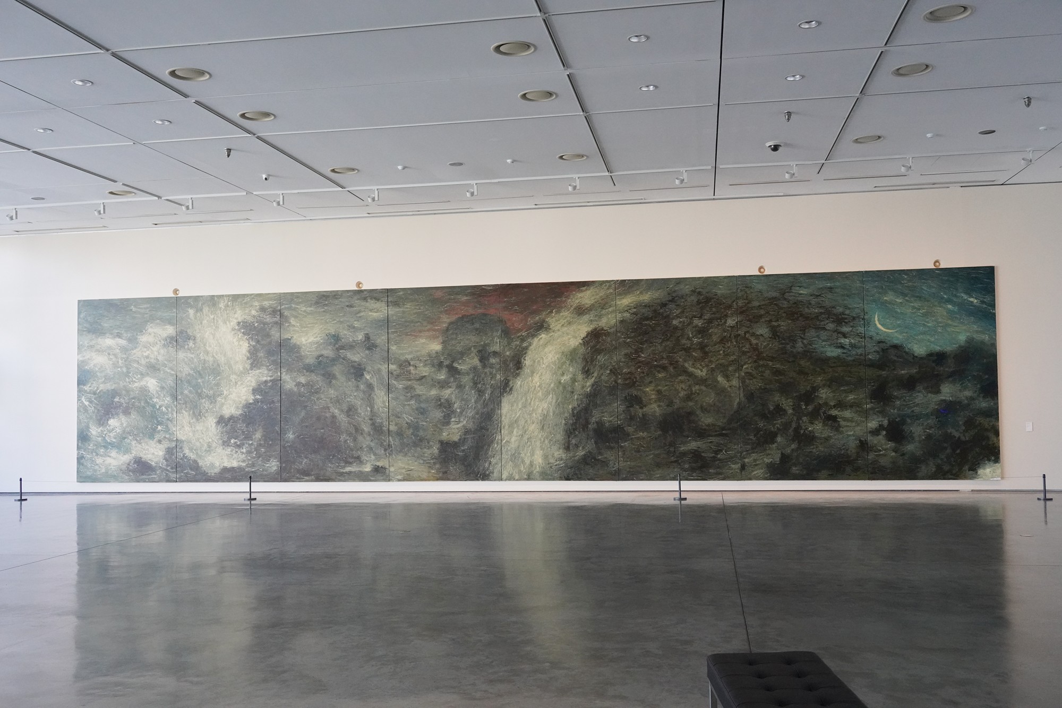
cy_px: 354
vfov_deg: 38.9
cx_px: 531
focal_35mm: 34
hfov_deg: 55.8
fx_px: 1003
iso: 6400
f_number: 9
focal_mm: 34
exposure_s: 1/100
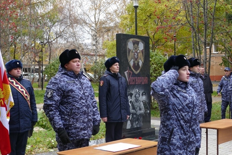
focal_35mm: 62
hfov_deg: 32.4
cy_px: 67
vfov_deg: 21.9
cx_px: 114
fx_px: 400
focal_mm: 15.02
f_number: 3.2
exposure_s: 1/160
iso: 125
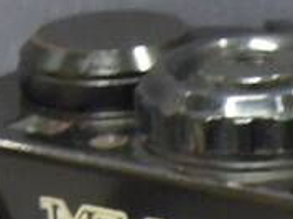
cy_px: 527
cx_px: 662
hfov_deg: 5.7
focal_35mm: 338
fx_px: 2857
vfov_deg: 4.3
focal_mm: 9
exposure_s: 1/50
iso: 800
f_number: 3.3
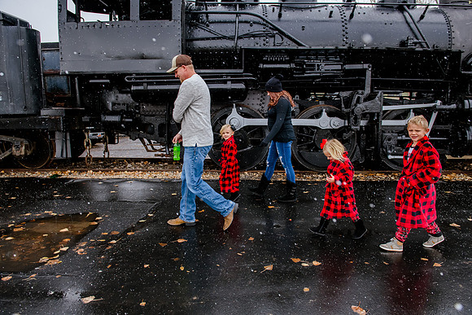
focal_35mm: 25
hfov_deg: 72.4
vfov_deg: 52.1
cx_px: 233
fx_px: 322
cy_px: 157
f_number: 5
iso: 800
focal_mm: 24
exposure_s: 1/640
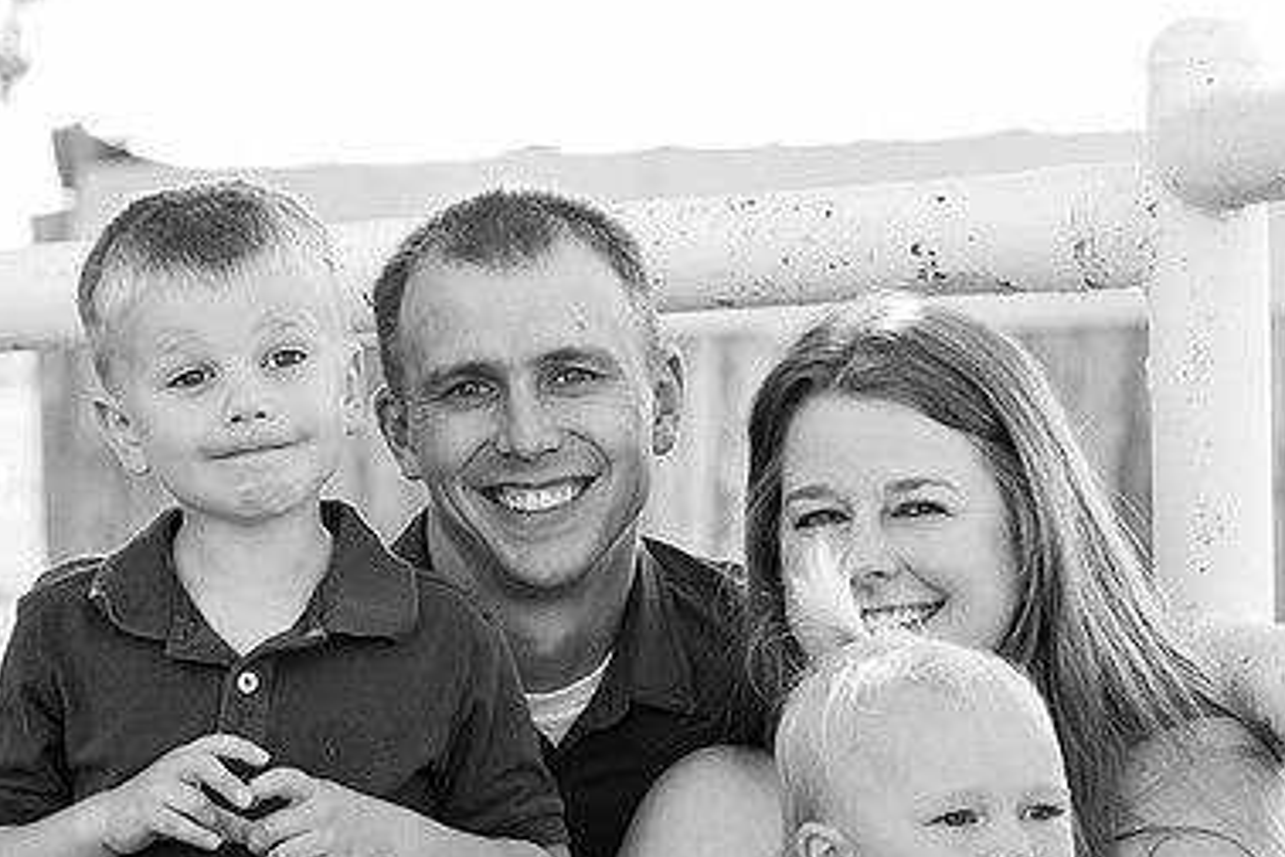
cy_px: 634
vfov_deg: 7.1
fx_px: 6853
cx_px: 432
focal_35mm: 192
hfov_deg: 10.7
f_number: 7.1
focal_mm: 125
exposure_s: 1/125
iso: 800
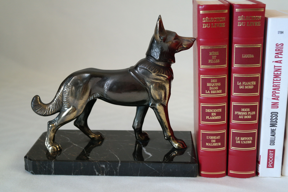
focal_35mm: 53
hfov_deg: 37.5
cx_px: 144
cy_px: 96
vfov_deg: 25.5
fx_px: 424
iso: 800
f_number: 4.5
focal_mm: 35
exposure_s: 1/60
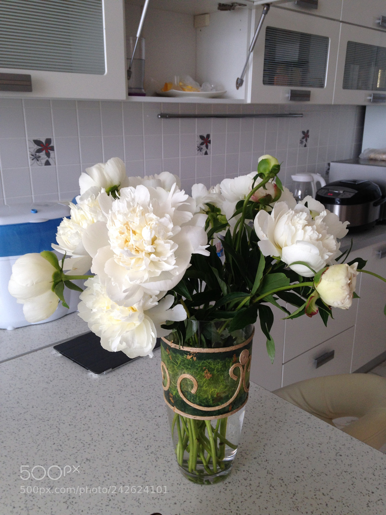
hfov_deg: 42.9
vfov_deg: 55.4
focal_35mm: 33
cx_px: 193
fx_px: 491
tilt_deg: -18.4
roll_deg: +0.4
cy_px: 258
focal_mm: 4.12
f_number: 2.4
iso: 64
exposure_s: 1/60
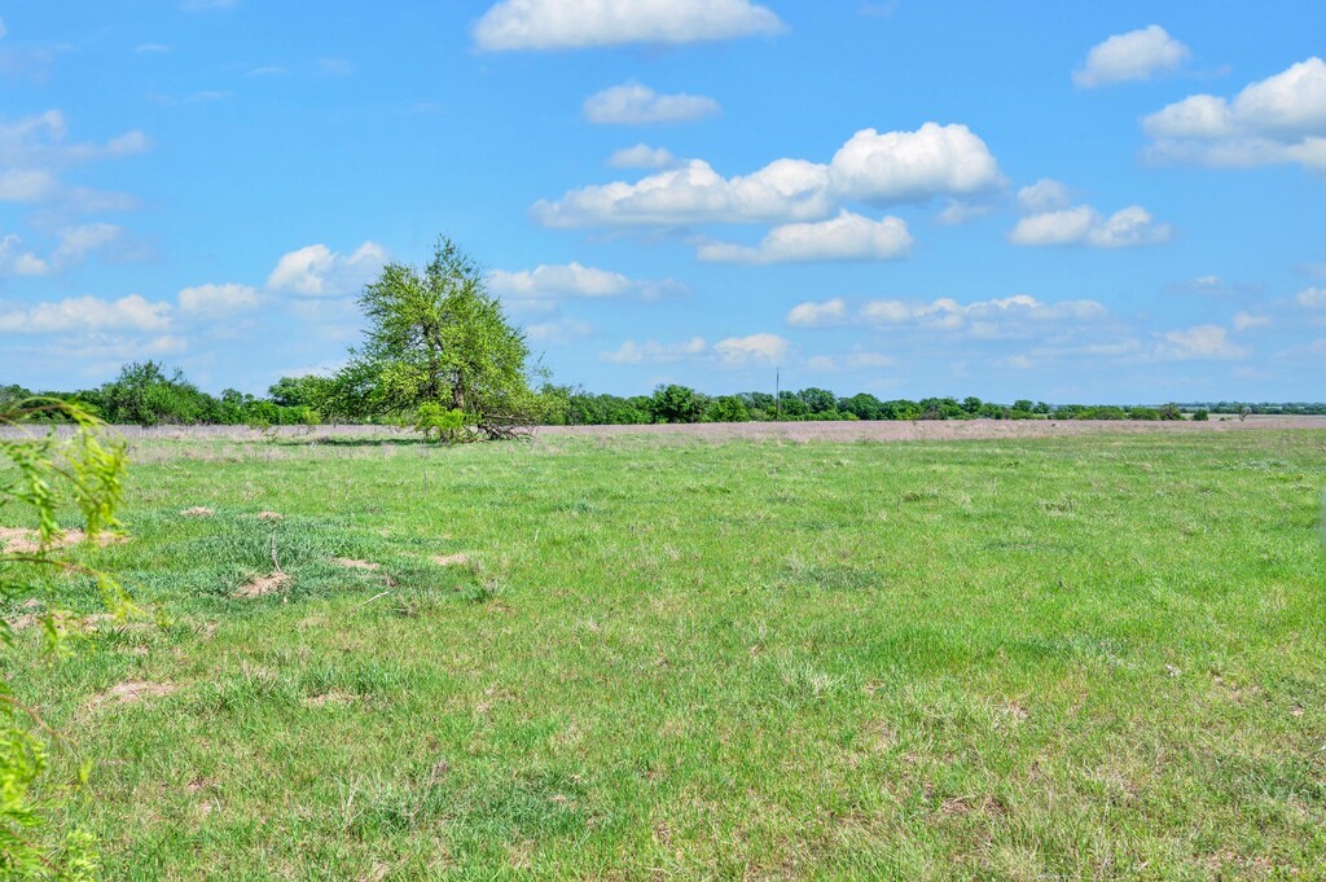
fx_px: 1049
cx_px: 663
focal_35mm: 28
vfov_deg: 45.6
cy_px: 441
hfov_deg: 64.6
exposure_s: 1/500
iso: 100
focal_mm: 28.5
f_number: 8
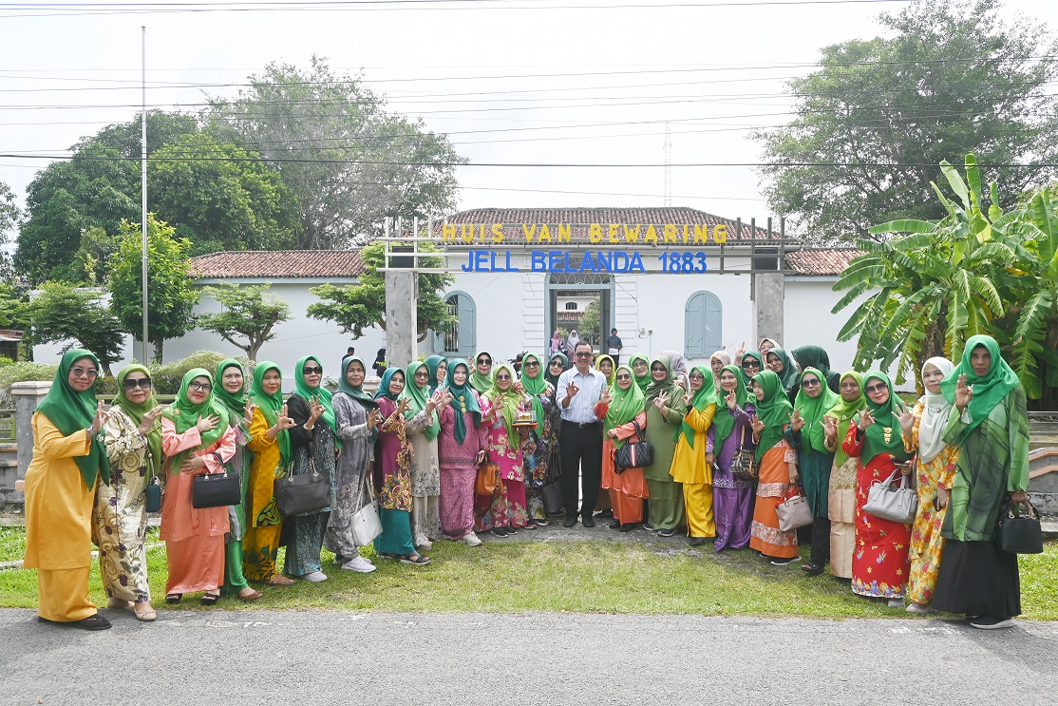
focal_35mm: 28
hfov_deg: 65.9
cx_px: 529
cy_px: 353
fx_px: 816
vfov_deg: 46.8
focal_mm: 18.5
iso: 100
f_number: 6.3
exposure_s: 1/320
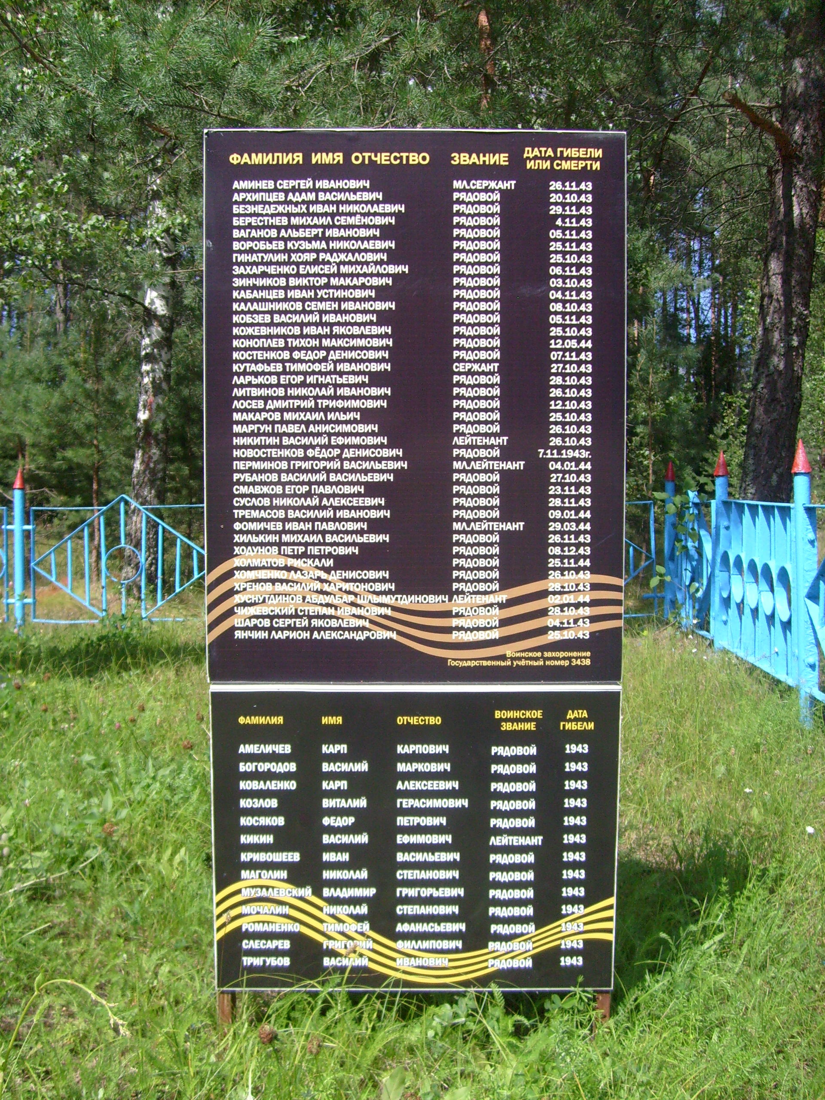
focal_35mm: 35
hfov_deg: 40.7
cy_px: 550
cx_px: 412
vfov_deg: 52.6
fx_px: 1112
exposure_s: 1/250
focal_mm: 5.8
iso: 80
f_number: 7.1
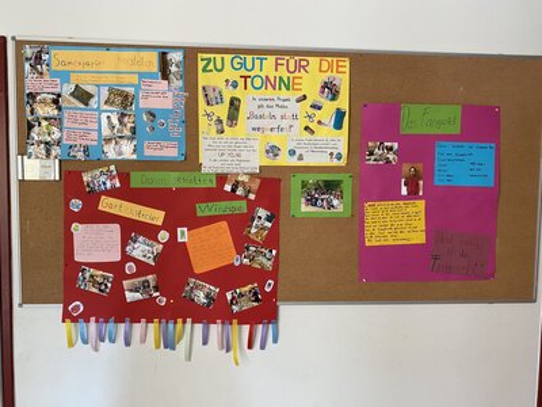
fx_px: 407
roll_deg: -1.7
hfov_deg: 67.3
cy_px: 204
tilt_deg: -4.3
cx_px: 271
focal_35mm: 26
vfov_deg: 53.1
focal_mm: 4.25
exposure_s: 1/50
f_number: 1.8
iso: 80
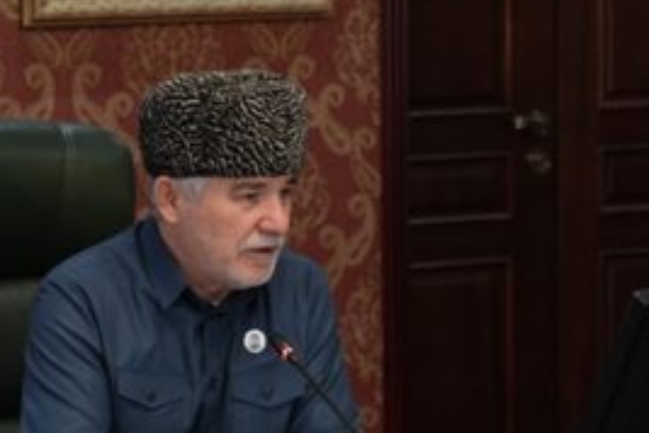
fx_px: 3407
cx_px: 250
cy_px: 285
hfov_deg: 10.9
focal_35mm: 189
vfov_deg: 7.3
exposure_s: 1/50
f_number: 4
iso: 1250
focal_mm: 70
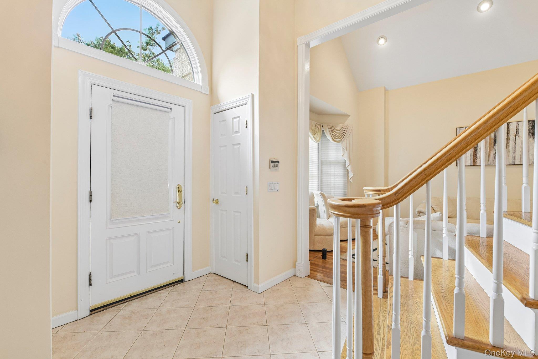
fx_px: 239
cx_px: 269
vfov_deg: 73.7
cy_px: 180
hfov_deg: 96.7
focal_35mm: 16
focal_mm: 16
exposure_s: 1/20
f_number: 8
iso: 400
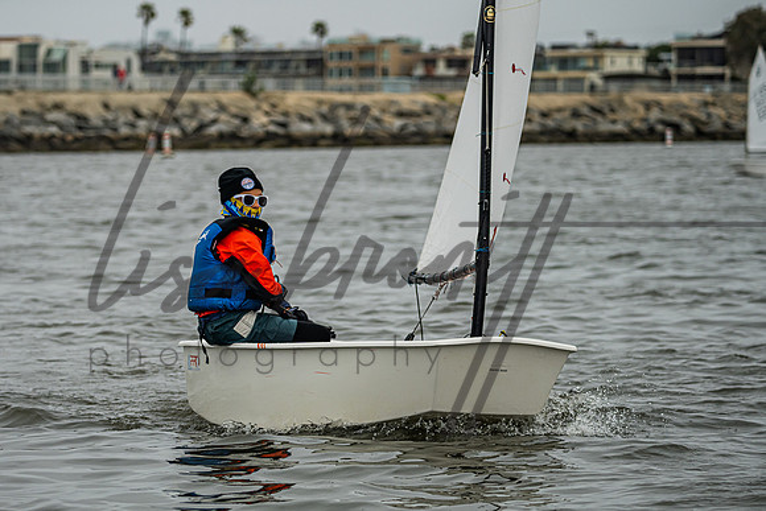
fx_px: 4245
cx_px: 246
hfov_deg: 10.3
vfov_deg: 6.9
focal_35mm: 199
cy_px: 218
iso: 320
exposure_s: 1/3200
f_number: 4.8
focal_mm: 145
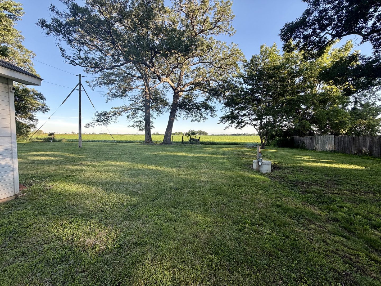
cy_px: 143
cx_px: 190
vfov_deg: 85.7
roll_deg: -0.1
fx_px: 154
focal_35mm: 14
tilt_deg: -2.3
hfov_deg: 102.1
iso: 50
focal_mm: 2.22
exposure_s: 1/333
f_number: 2.2
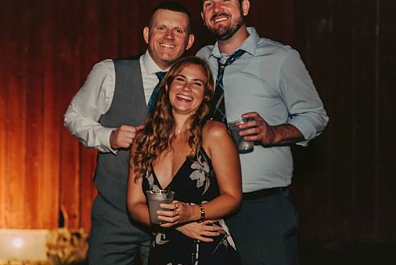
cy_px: 121
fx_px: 693
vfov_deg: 21.6
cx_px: 183
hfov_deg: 31.9
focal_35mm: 63
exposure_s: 1/125
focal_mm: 55
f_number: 2.8
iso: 1250
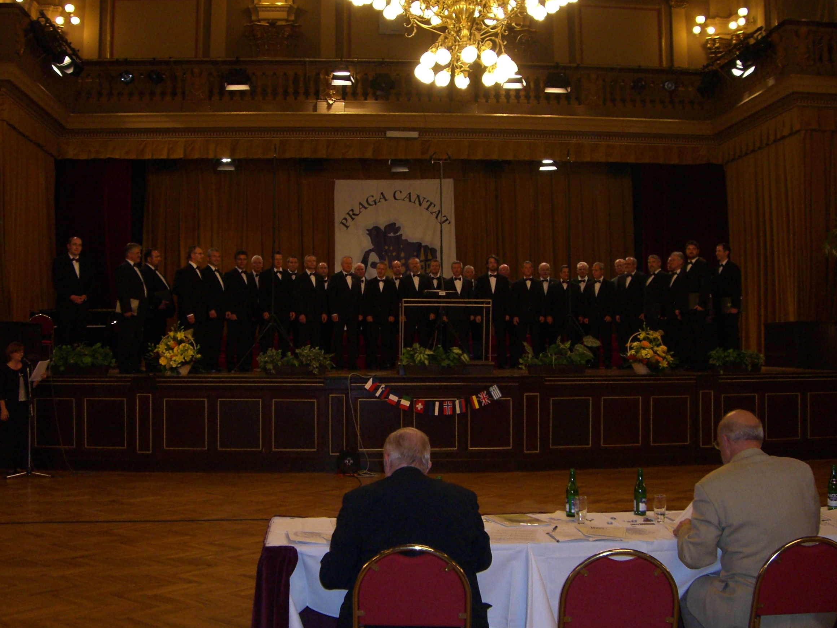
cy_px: 299
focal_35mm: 42
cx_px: 433
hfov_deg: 44.8
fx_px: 1016
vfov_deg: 34.3
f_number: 2.7
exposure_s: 1/60
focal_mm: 6.2
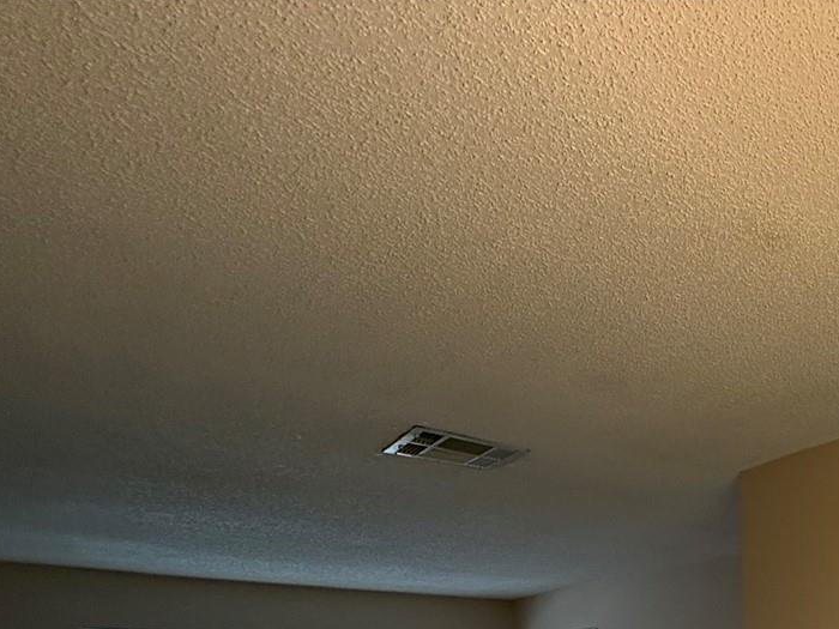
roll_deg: +1.7
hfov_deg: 43.3
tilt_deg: -1.7
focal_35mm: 32
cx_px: 934
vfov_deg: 36.3
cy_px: 716
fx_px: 776
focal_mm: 2.22
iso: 250
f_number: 2.2
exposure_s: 1/120
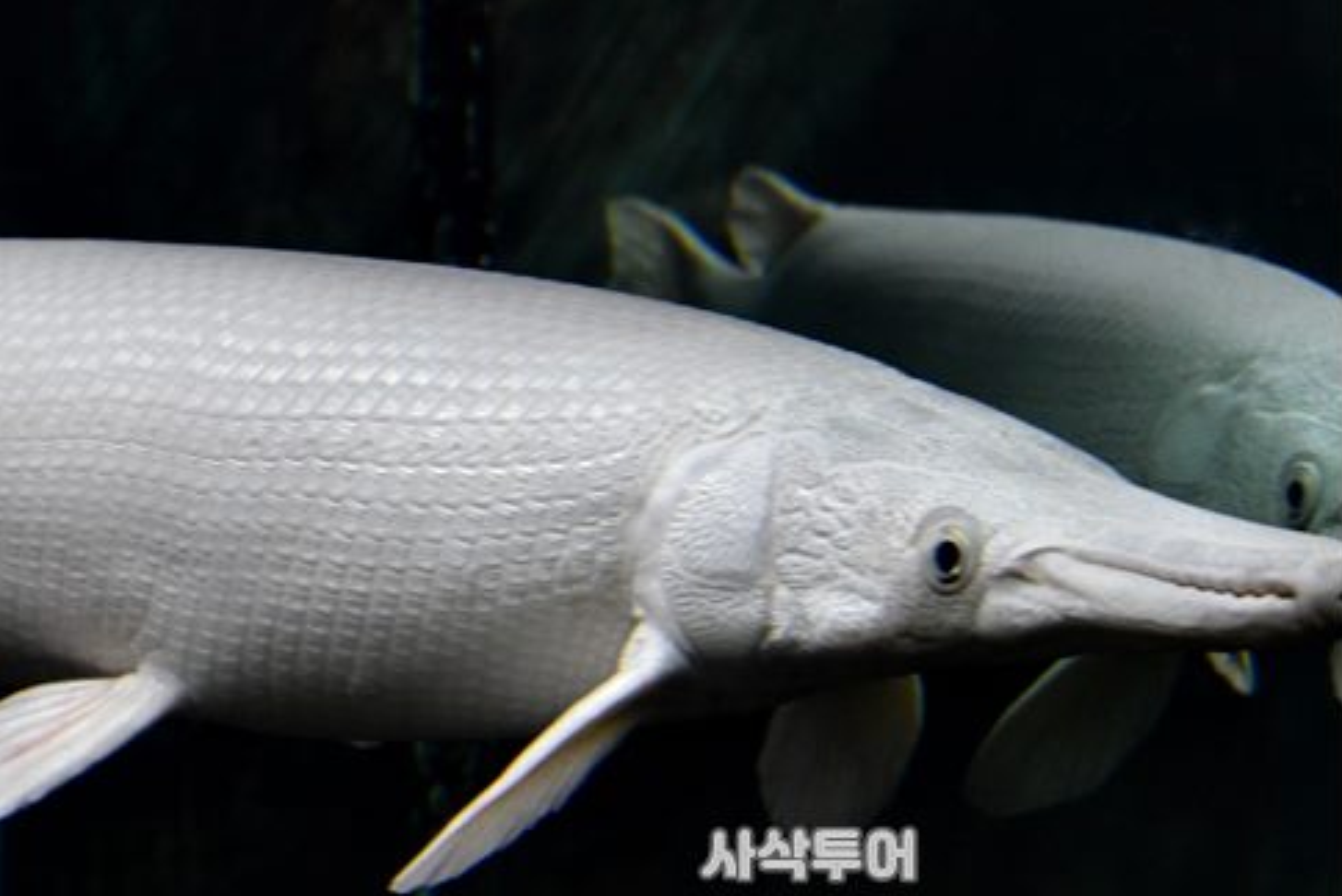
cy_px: 588
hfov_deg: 22.2
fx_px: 3357
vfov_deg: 15.2
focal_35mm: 90
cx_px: 185
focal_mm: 52
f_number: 5.6
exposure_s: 1/125
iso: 5000
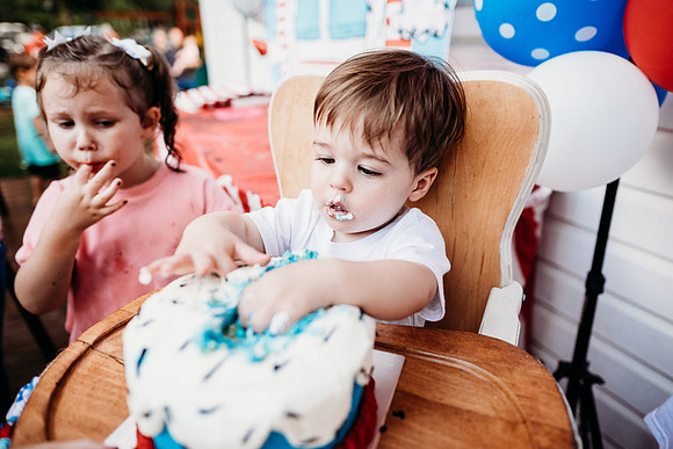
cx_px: 336
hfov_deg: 73.7
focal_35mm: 24
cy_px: 224
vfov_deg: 53.2
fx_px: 449
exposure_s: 1/200
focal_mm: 24
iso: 400
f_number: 2.5
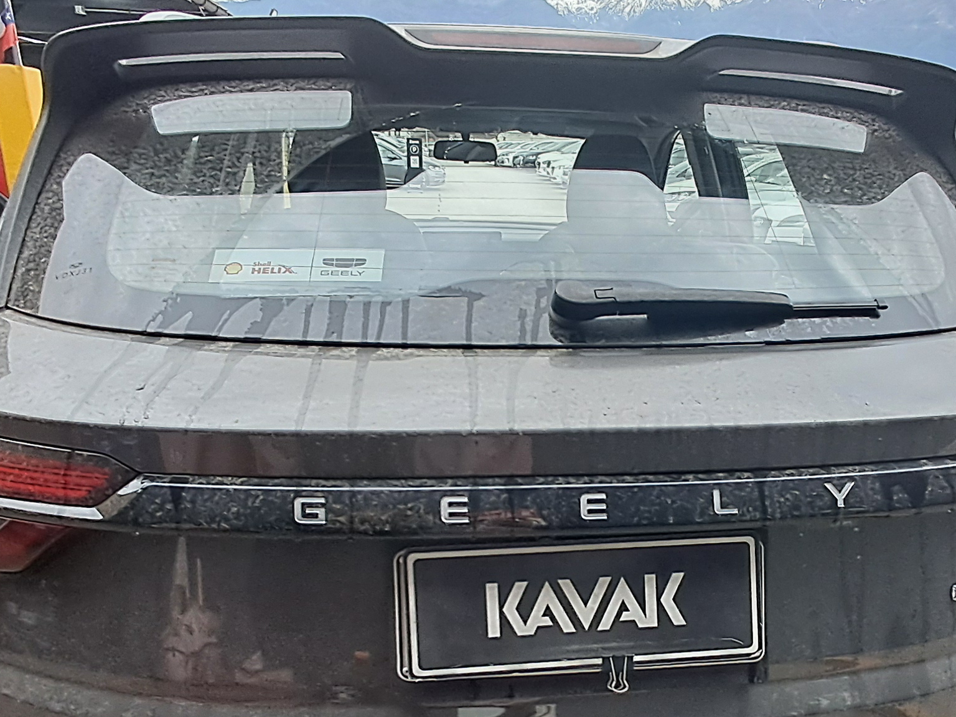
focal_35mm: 34
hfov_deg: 53.6
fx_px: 939
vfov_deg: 40.7
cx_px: 569
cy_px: 528
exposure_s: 1/100
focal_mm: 1.64
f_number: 2.2
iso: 50
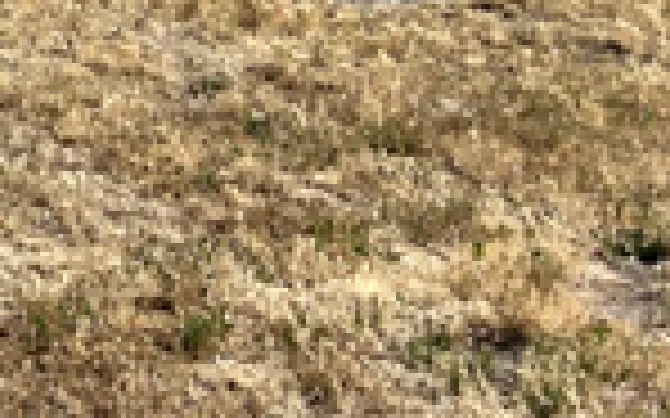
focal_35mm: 118
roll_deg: -0.9
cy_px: -517
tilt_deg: +2.1
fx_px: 2154
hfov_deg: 16.0
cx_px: -378
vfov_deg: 10.0
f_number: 1.5
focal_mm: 5.7
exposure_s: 1/4444
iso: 50
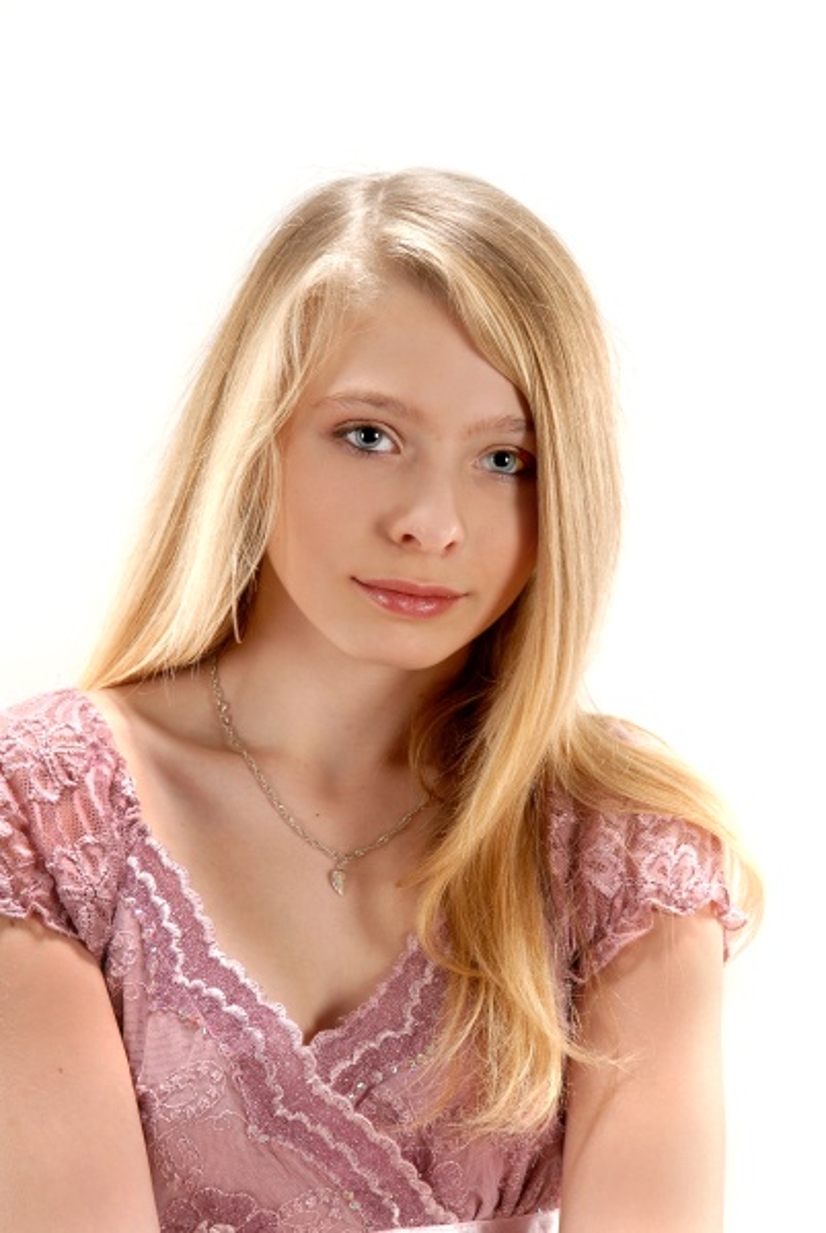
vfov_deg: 24.6
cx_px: 413
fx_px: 2829
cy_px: 616
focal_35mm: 82
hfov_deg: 16.6
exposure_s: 1/125
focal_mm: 55
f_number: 8
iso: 100
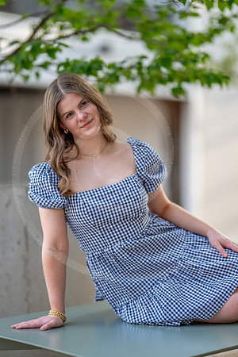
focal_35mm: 85
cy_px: 178
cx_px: 119
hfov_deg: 16.1
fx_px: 843
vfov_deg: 23.9
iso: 200
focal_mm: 85
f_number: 1.2
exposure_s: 1/1000
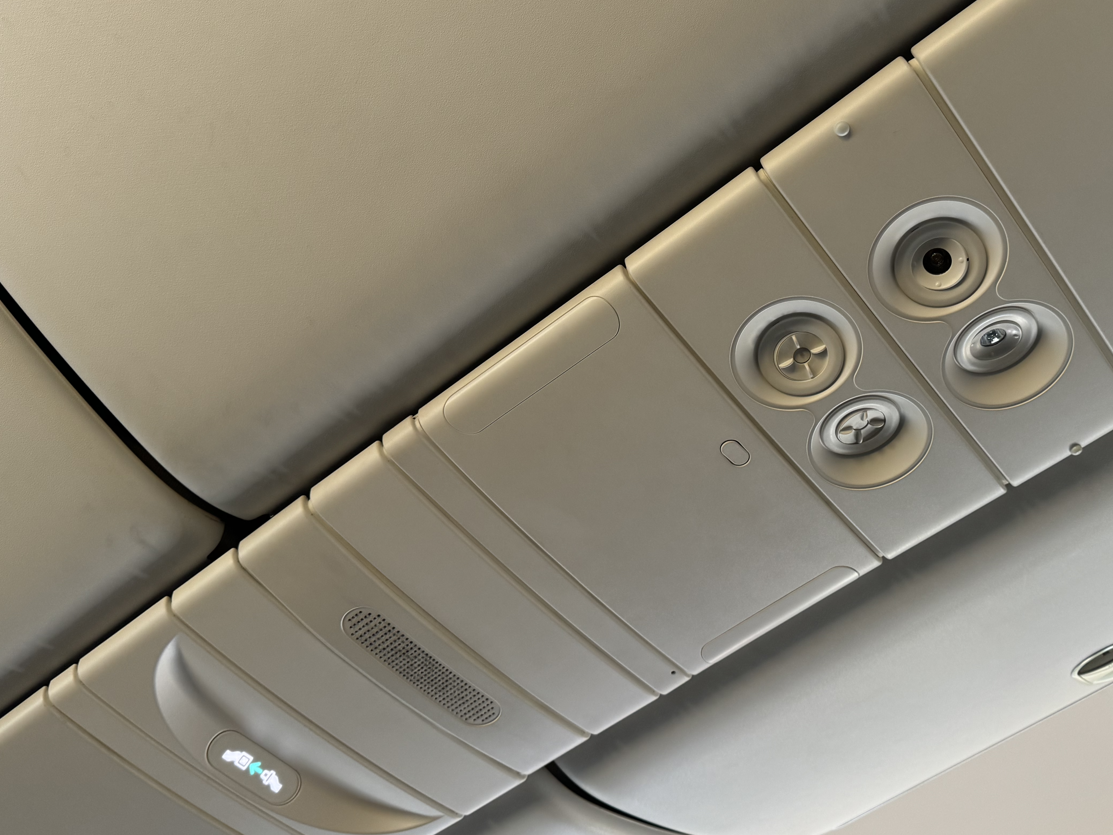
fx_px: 1061
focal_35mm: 33
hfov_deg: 55.1
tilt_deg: +59.7
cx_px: 641
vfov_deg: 42.7
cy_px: 329
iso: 160
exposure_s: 1/83
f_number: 1.78
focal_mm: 6.76
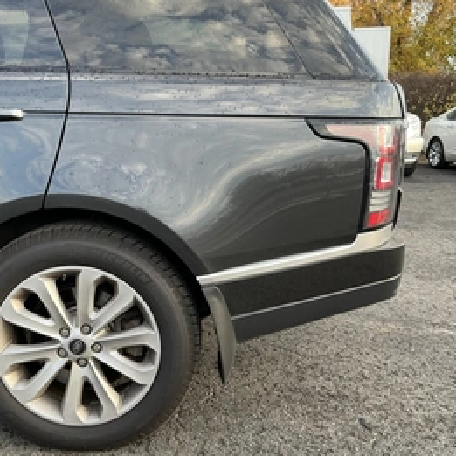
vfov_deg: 43.8
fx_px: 566
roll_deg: +0.1
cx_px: 208
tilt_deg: -10.7
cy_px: 255
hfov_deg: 43.8
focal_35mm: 38
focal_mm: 3
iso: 25
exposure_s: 1/122
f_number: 1.8
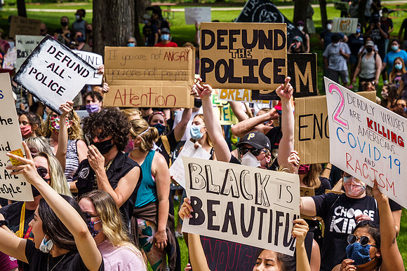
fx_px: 1531
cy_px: 152
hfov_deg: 15.1
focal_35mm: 135
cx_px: 315
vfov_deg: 10.1
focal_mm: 70
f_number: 5.6
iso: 200
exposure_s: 1/800
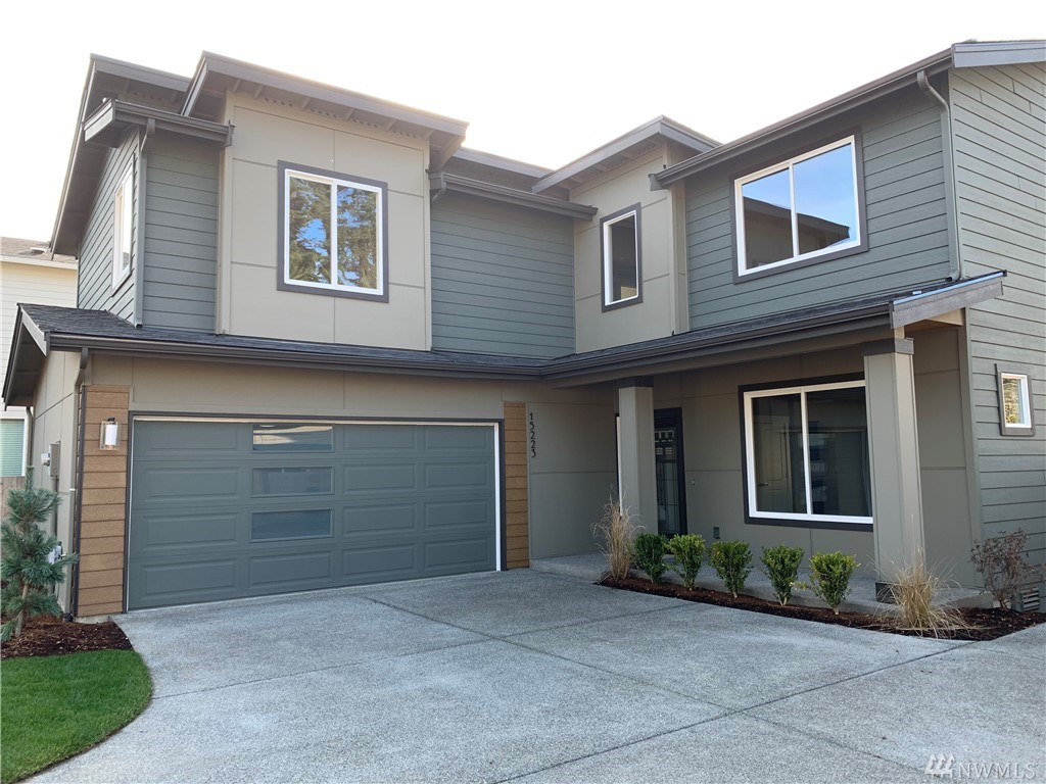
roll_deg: +2.1
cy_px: 392
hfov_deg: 67.3
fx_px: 786
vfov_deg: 53.1
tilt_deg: +6.0
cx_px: 523
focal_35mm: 26
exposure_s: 1/202
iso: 25
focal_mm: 4.25
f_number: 1.8
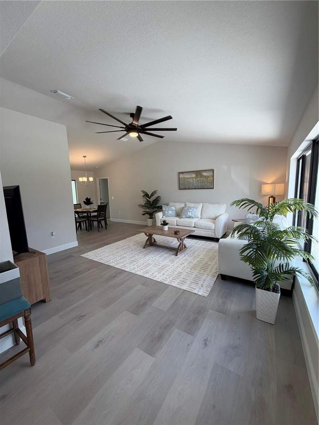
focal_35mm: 14
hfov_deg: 85.7
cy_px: 212
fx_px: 172
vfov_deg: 102.1
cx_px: 160
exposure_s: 1/120
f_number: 2.2
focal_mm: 2.22
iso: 80
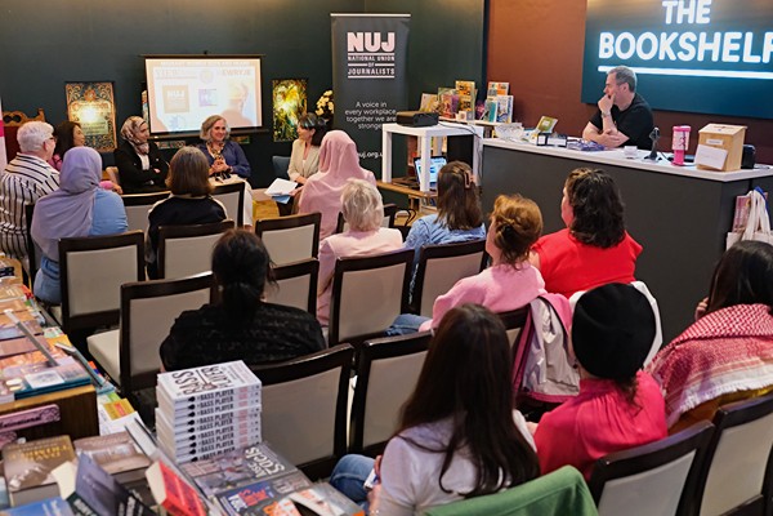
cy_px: 258
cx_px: 386
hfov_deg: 50.7
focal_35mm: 38
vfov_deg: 35.1
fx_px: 816
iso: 3200
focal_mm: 25.4
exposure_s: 1/80
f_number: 3.2
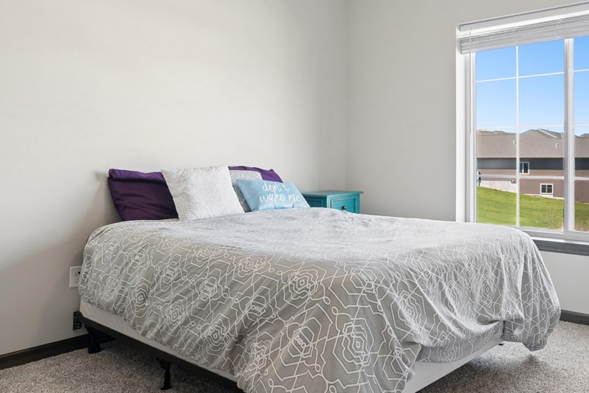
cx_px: 367
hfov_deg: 56.6
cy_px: 147
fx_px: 540
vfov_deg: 39.7
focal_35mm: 33
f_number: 8
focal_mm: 16
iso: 400
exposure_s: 1/25
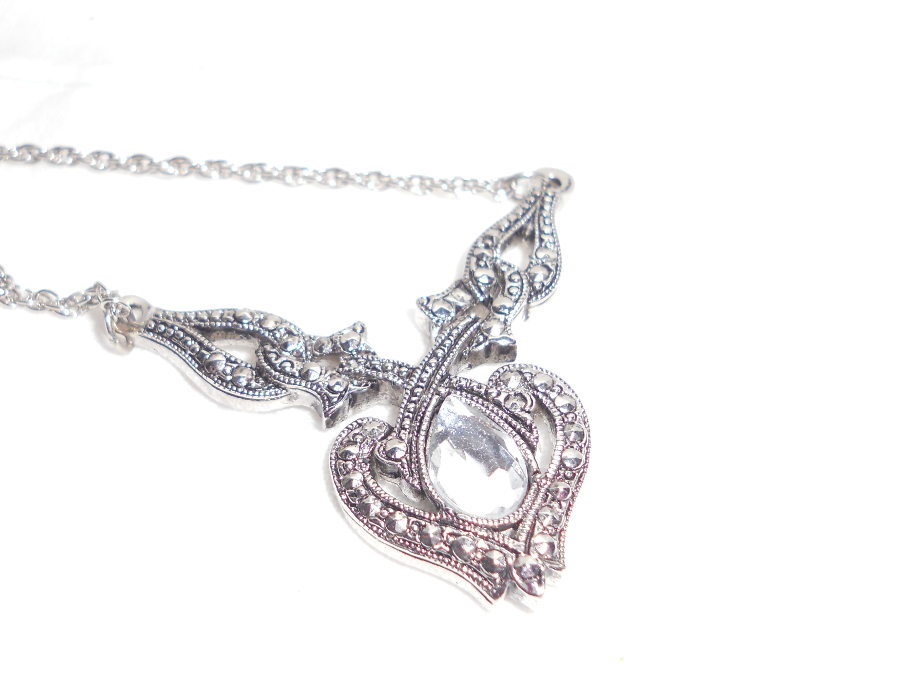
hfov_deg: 40.7
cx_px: 300
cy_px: 279
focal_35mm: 46
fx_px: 1212
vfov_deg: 31.4
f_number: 8.8
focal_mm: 5.8
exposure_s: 1/25
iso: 80
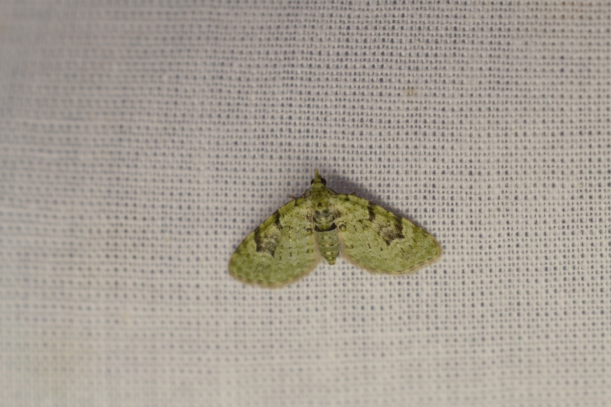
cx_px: 306
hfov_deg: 7.4
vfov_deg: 5.0
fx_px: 4709
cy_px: 204
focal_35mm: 278
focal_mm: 185
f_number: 5.6
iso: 400
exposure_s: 1/125
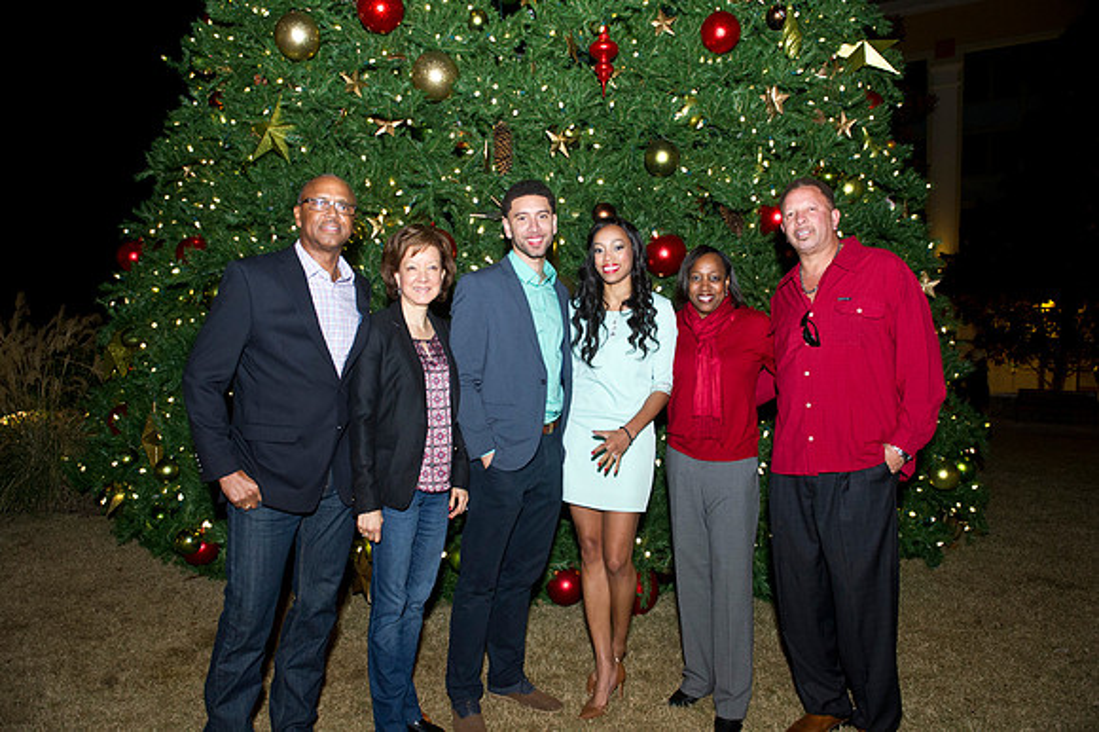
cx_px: 550
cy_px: 366
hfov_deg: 73.8
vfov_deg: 53.1
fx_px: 732
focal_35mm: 24
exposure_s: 1/100
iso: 3200
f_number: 4
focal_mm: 24
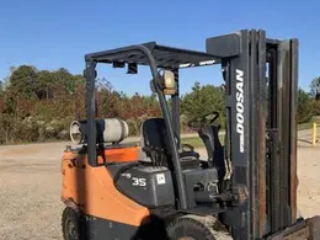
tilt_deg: -7.2
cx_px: 228
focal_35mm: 43
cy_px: 178
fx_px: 398
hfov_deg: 42.9
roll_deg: +1.1
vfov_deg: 33.0
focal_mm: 4
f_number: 1.8
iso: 20
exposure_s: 1/750
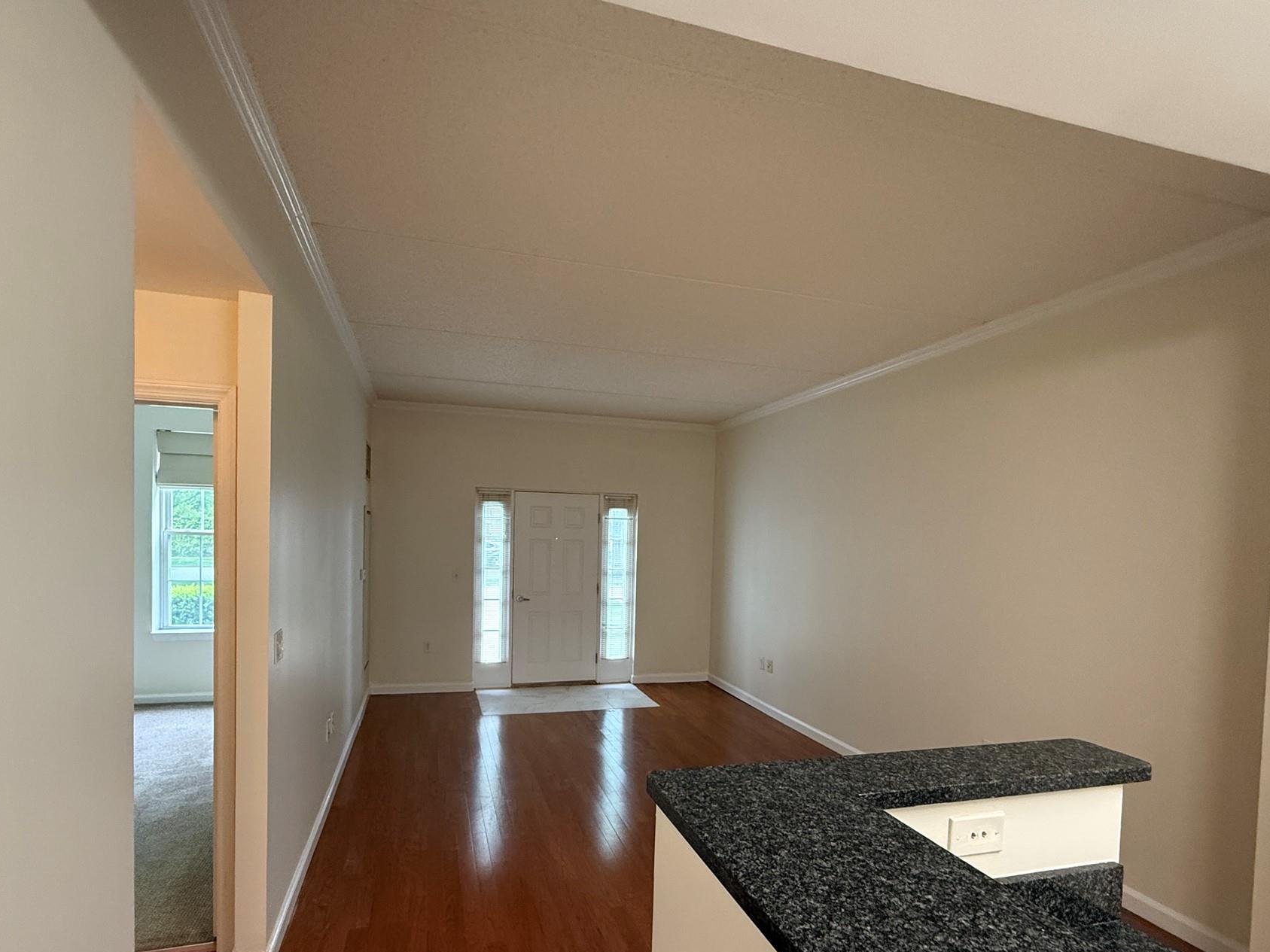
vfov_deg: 74.2
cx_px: 597
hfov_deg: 90.9
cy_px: 554
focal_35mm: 17
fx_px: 624
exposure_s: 1/60
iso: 400
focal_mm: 2.22
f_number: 2.2
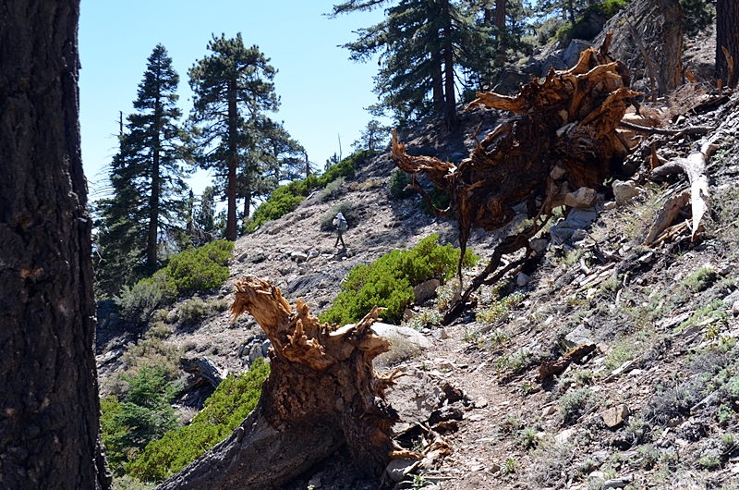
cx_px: 370
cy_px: 245
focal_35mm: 30
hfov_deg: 62.0
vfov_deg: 43.4
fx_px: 615
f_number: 6.3
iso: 100
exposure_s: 1/250
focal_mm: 20
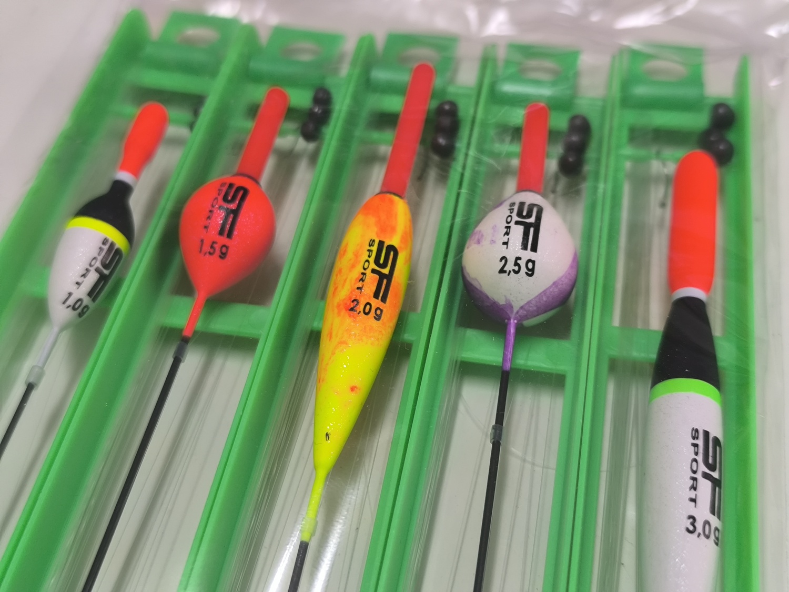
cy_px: 296
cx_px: 394
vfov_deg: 31.5
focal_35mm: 46
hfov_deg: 41.2
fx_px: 1048
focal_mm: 6.14
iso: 640
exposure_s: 1/100
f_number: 1.65
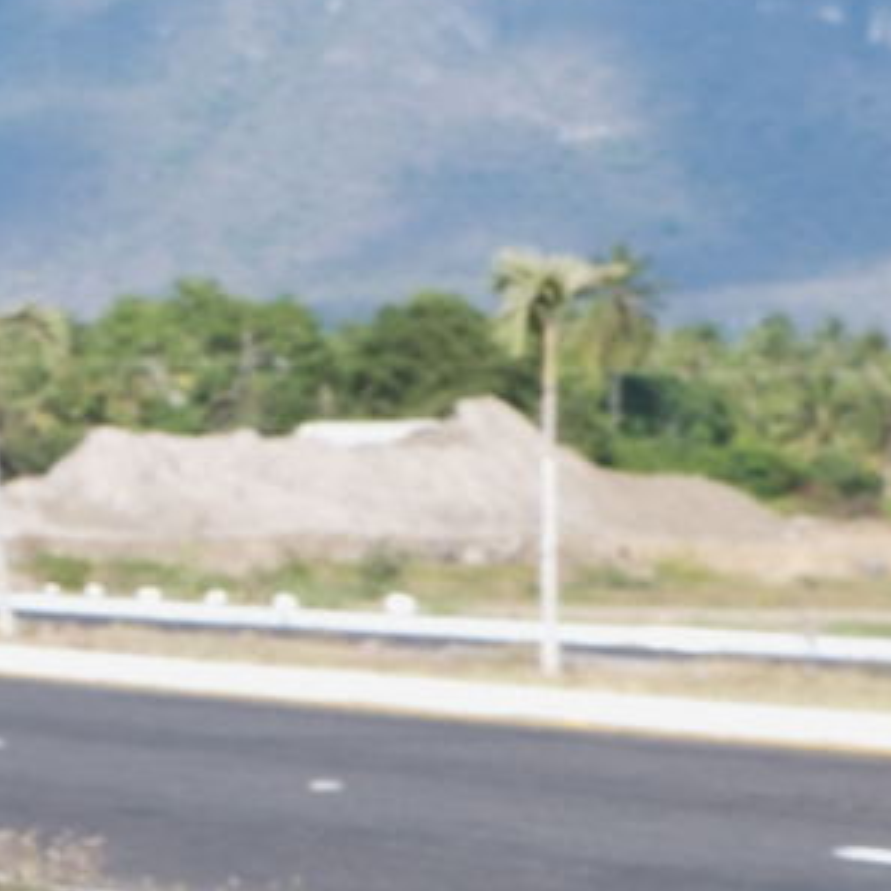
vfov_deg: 8.3
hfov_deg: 8.0
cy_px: 782
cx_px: -876
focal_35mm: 209
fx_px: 6086
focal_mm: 38
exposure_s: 1/250
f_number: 5.6
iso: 160
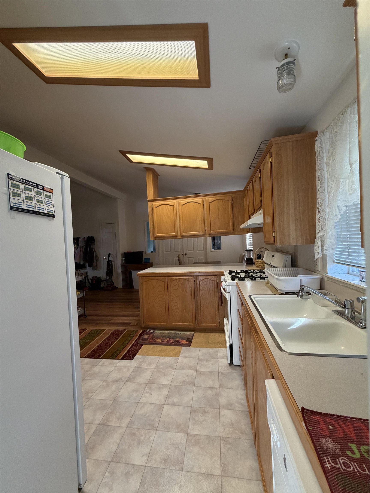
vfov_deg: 102.1
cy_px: 246
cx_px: 185
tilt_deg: -0.5
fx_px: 200
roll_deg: +2.4
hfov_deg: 85.7
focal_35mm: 14
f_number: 2.2
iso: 320
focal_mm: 2.22
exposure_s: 1/120
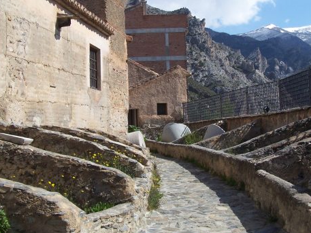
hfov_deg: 35.5
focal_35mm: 54
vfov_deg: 27.0
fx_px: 485
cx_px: 171
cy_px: 111
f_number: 4
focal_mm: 6.3
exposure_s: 1/1000
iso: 80
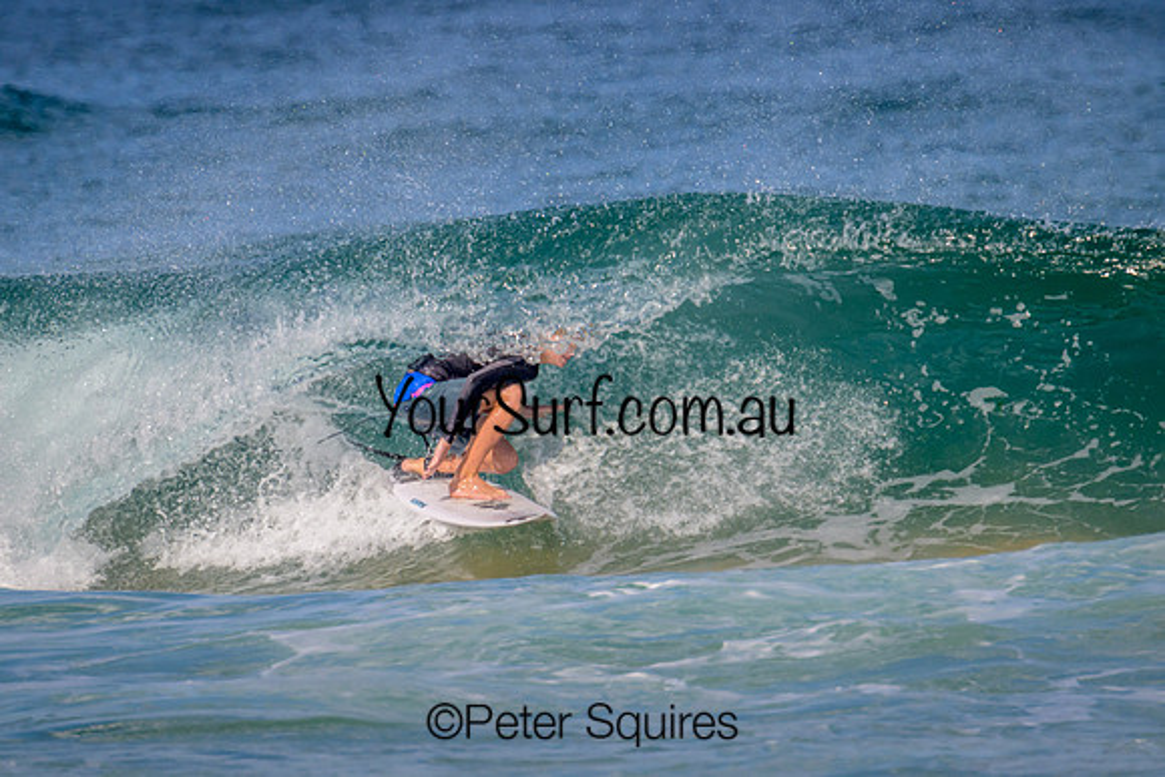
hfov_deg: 2.4
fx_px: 28266
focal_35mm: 873
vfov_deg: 1.6
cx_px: 576
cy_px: 353
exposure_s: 1/2000
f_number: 11
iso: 900
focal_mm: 800
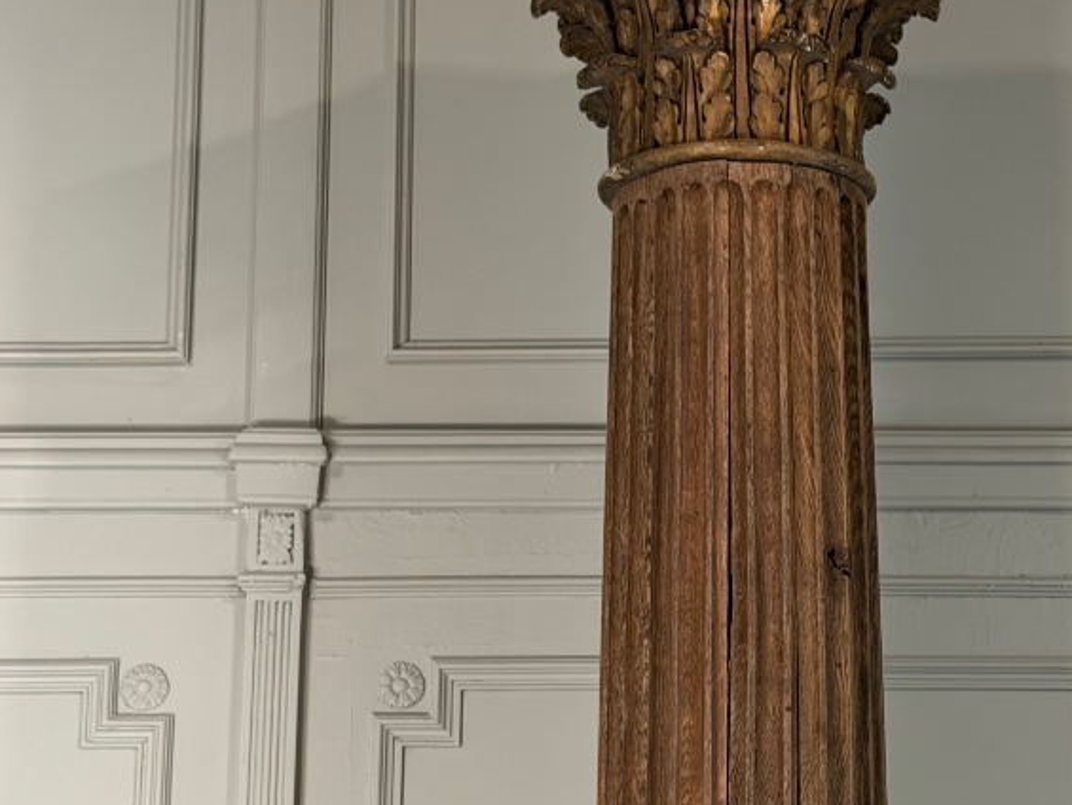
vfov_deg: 14.5
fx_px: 3159
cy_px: 482
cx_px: 757
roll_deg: +0.7
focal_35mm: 102
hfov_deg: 19.2
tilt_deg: +13.9
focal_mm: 6.76
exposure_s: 1/50
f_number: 1.78
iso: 160
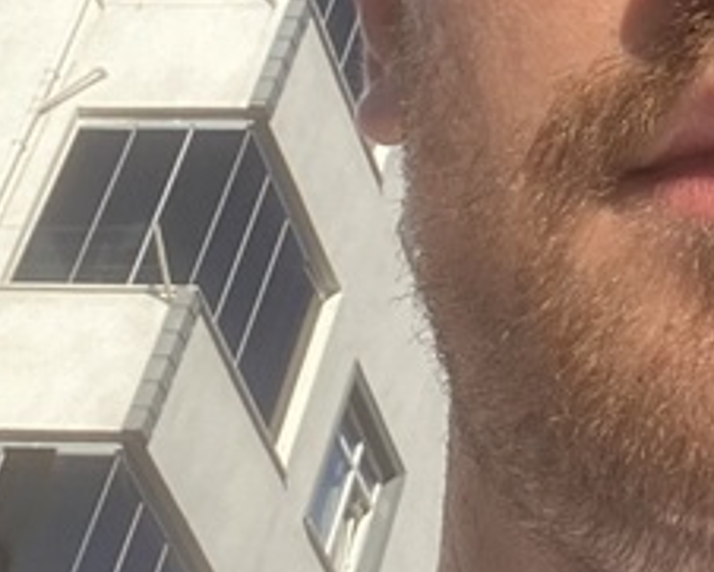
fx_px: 2516
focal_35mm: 119
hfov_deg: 15.6
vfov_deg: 12.6
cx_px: 850
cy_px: -171
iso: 25
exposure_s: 1/636
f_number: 2.2
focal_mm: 2.71
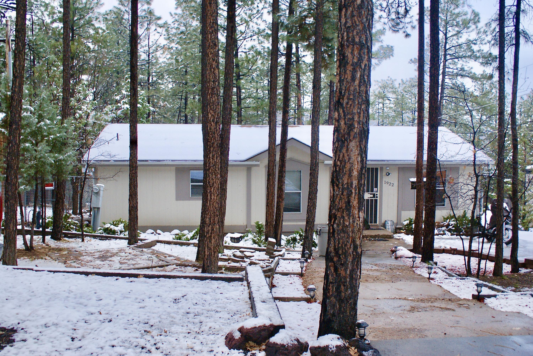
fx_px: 489
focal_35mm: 33
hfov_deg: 57.2
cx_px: 266
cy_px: 178
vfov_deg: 40.1
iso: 250
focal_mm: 22
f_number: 4
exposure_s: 1/40
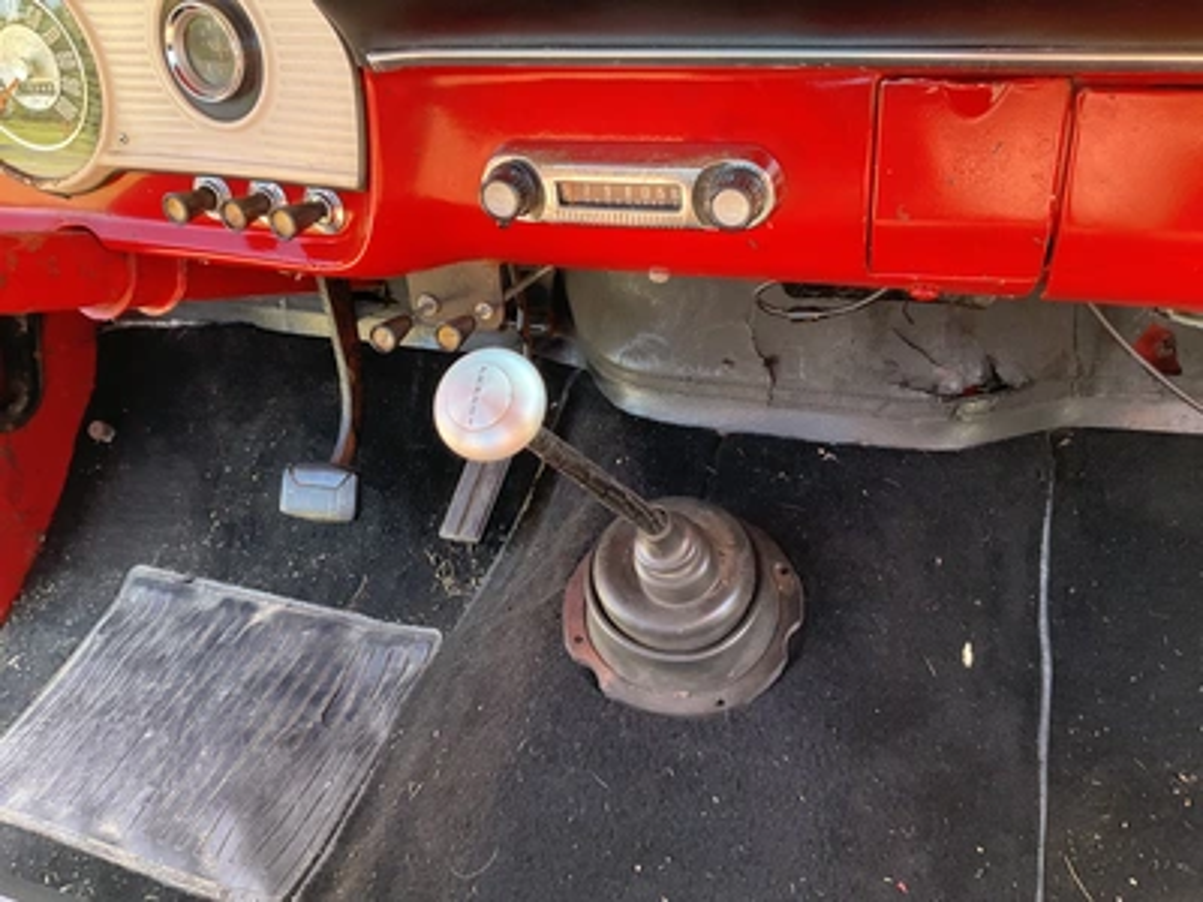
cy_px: 451
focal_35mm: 29
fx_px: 1008
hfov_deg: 61.7
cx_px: 602
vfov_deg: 48.2
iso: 64
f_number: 1.8
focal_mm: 3
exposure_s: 1/68
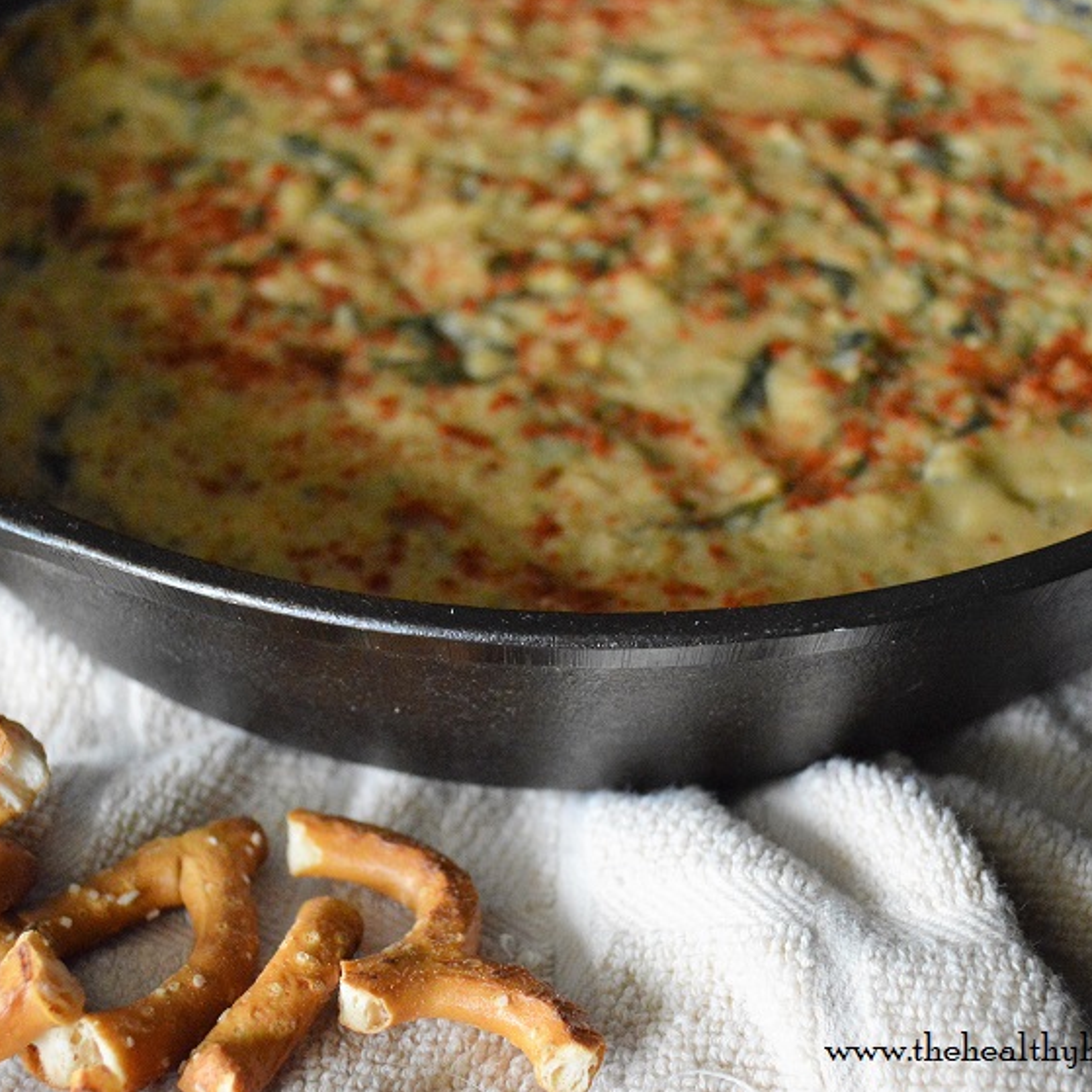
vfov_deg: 27.7
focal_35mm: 62
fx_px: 2213
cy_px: 546
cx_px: 531
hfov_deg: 27.7
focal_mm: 32
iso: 3200
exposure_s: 1/320
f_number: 4.8
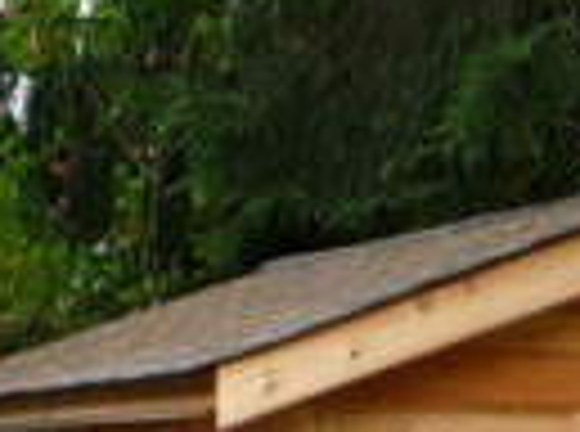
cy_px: 529
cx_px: 899
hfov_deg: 9.2
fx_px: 3509
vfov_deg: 7.0
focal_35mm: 210
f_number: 3.3
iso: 100
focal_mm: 5.2
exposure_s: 1/80
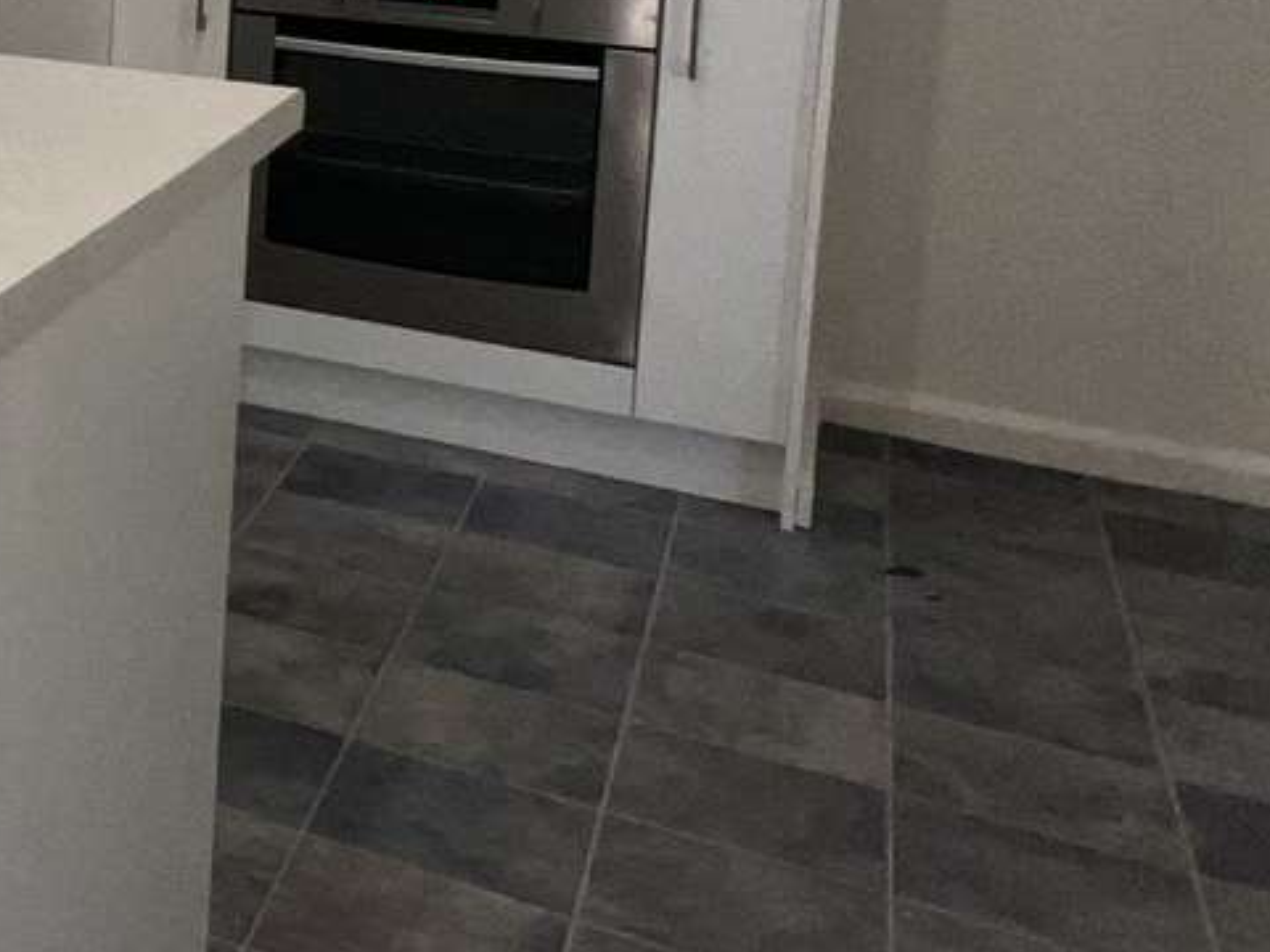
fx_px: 1908
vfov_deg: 25.9
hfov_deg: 26.0
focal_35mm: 52
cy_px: -103
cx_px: -677
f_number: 1.8
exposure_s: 1/122
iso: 50
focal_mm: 1.57
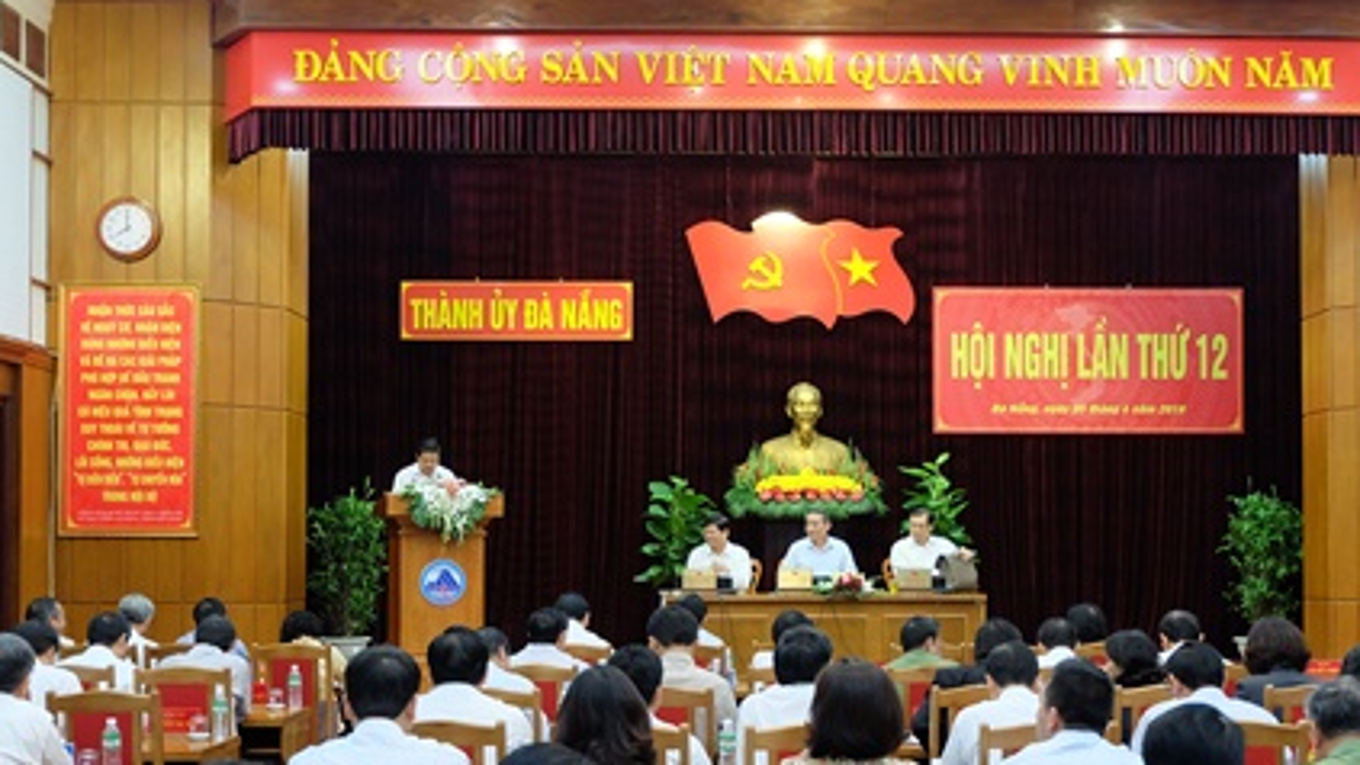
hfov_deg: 43.6
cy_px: 497
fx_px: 1695
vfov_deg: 25.3
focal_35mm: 47
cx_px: 775
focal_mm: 25.6
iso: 1000
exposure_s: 1/30
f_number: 4.5
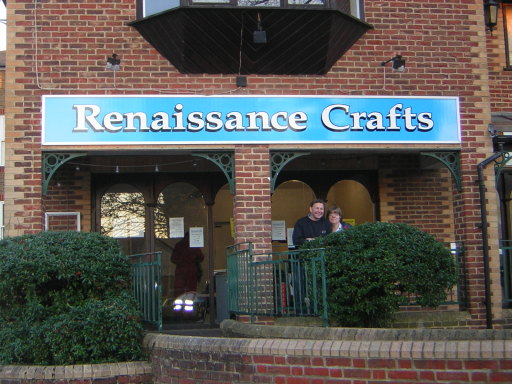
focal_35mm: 51
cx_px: 256
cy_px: 192
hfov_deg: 37.5
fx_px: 754
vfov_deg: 28.6
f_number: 3.1
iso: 52
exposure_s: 1/30
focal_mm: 6.6
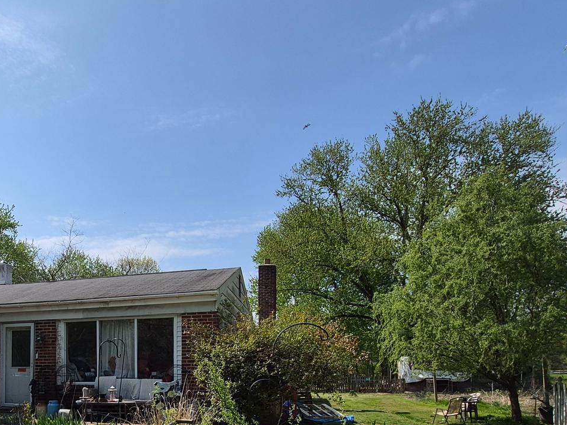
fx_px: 459
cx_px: 137
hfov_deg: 59.8
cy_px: 357
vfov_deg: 46.3
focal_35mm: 28
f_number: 2.2
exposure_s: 1/3024
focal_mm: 1.74
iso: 40
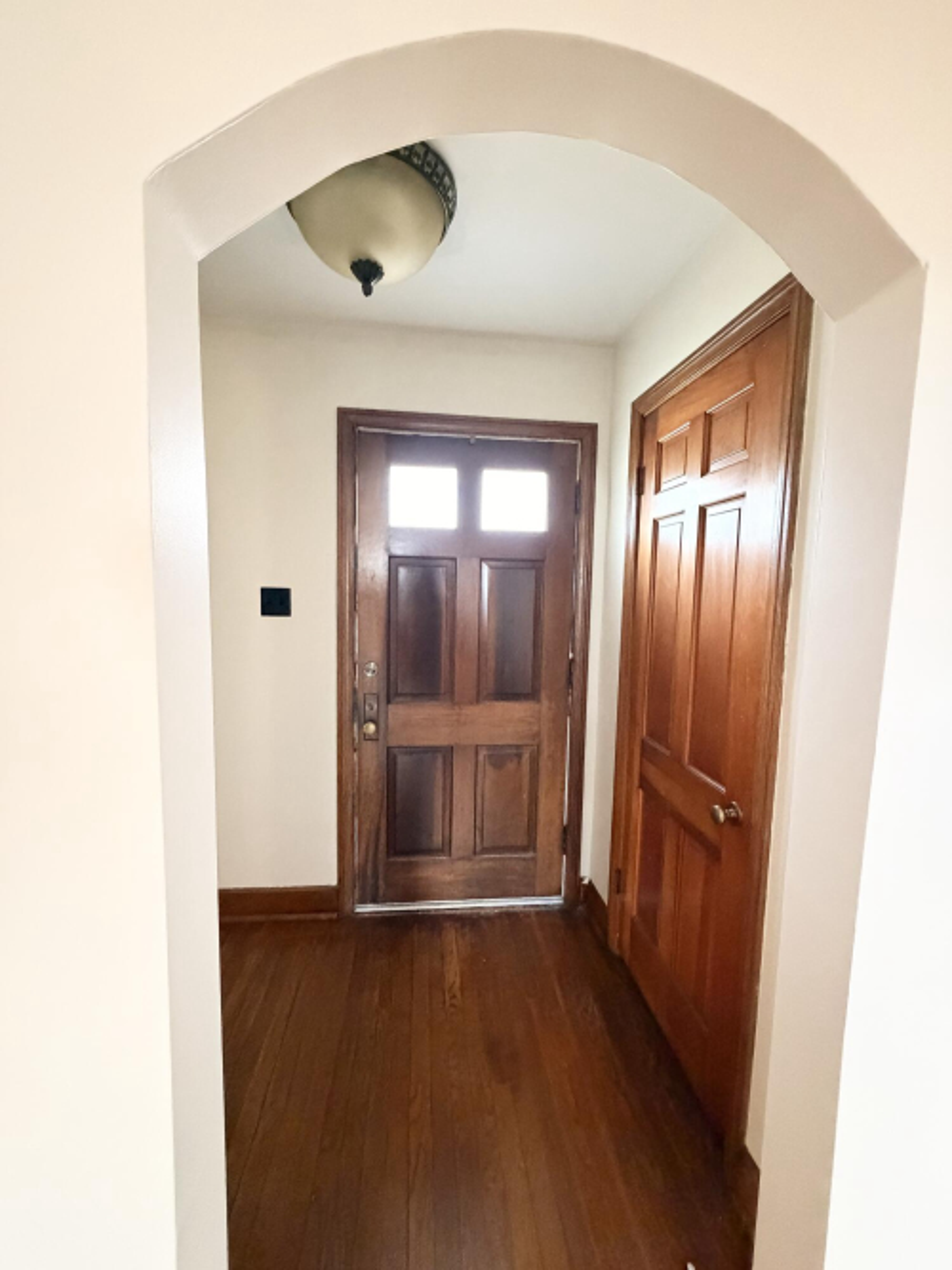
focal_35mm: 14
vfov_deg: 102.1
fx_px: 514
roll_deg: -2.2
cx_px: 476
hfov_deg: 85.7
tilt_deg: -4.8
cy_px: 635
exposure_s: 1/60
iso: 1250
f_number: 2.2
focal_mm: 2.22
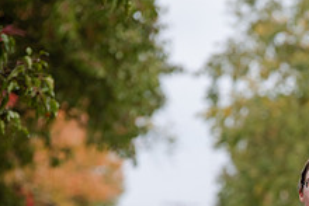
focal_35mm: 514
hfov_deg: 4.0
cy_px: 257
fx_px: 4415
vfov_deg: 2.7
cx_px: 355
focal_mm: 195
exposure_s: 1/500
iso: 500
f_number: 5
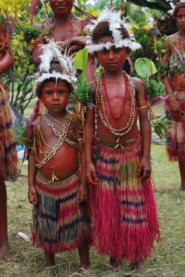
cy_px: 138
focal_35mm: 82
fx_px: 634
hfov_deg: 16.6
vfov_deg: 24.6
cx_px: 92
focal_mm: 55
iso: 140
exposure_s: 1/125
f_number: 5.6
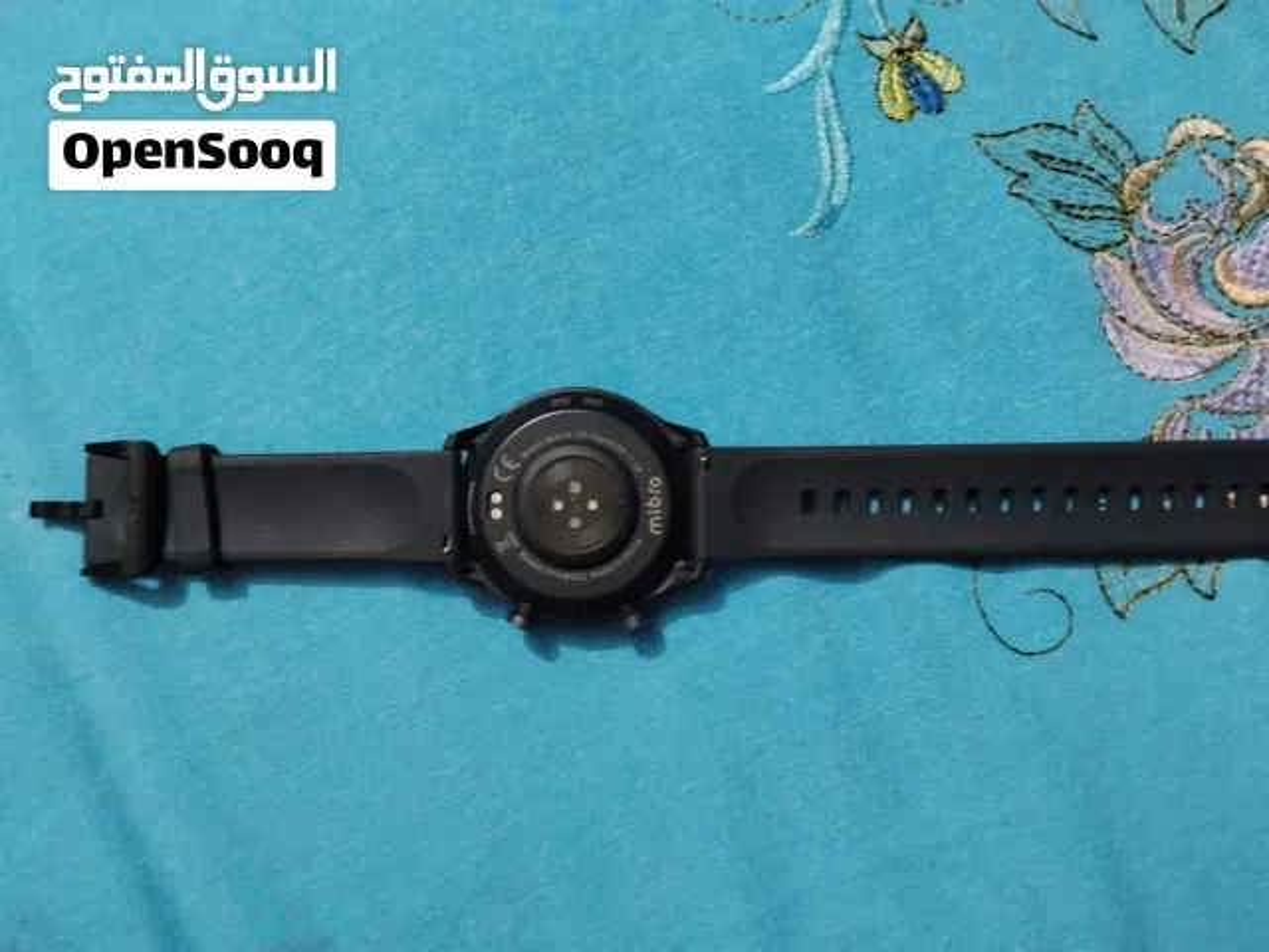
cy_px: 476
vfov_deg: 48.2
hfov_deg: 61.7
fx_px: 1063
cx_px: 634
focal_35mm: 29
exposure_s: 1/33
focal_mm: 4.22
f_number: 1.8
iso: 500
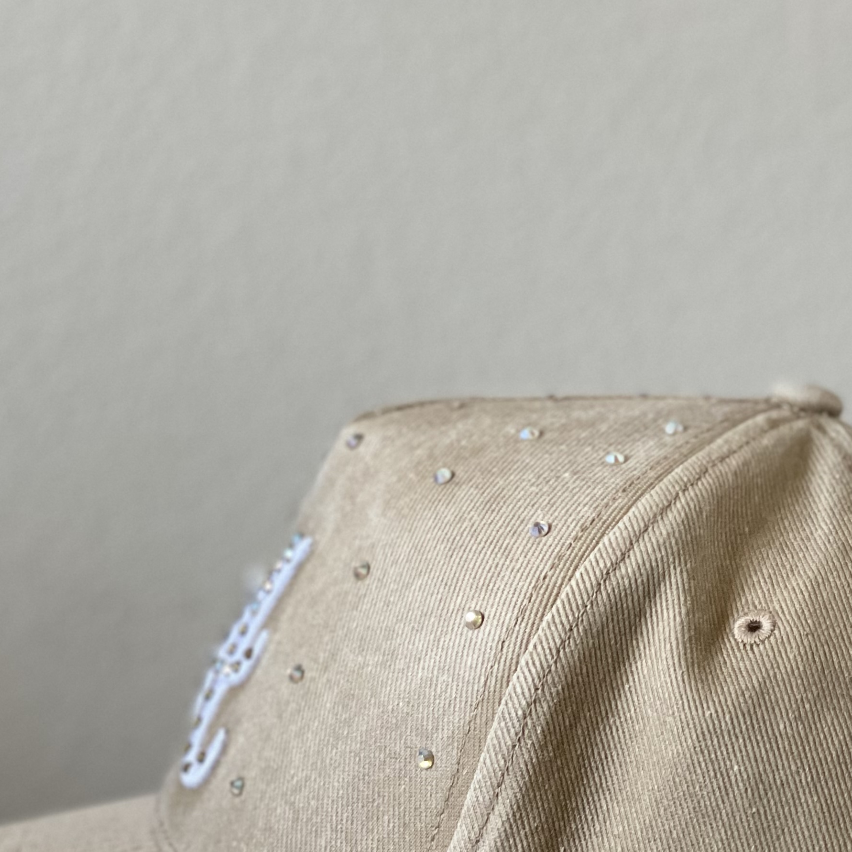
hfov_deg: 13.6
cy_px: 456
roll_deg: +1.1
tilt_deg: -8.2
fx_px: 3564
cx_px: 471
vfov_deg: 13.6
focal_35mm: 128
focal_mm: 7.5
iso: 250
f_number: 2.2
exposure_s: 1/40
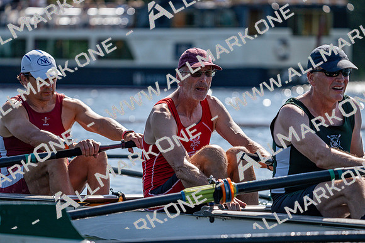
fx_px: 2992
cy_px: 122
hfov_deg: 7.0
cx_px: 182
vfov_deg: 4.7
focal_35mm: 295
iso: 320
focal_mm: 295
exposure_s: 1/2000
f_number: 5.6
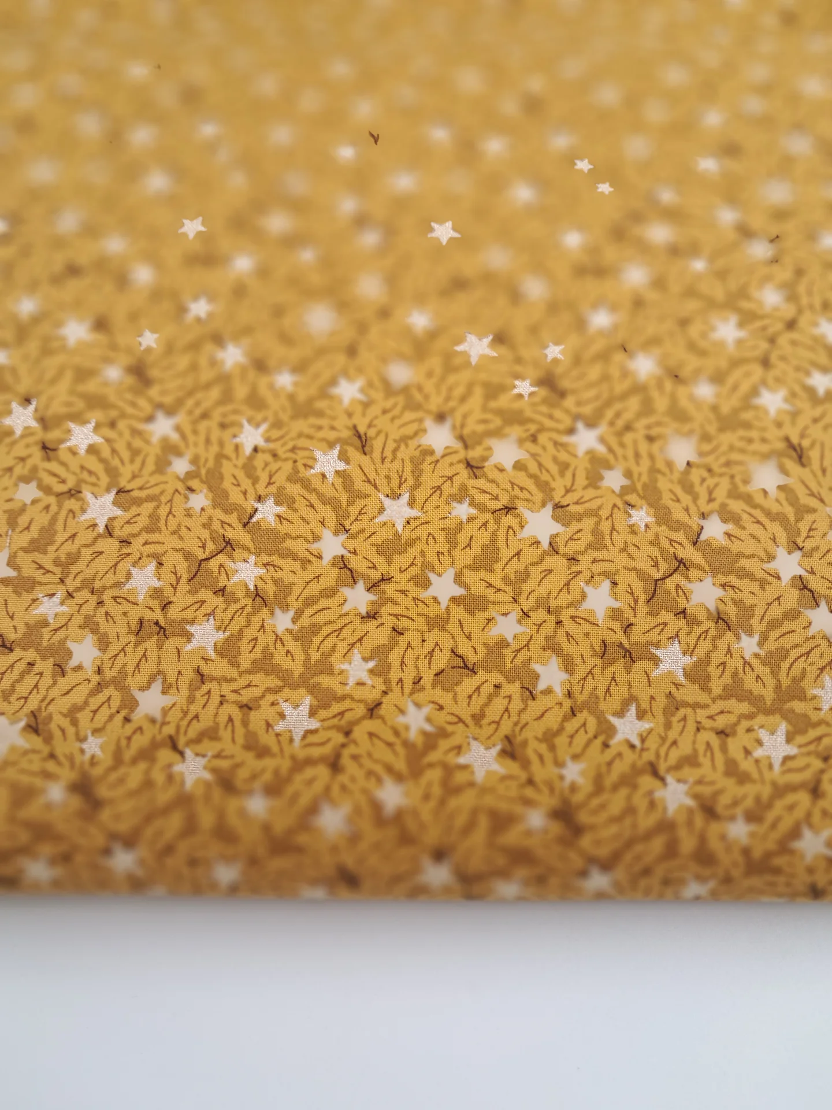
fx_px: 865
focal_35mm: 27
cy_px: 555
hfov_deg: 51.4
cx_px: 416
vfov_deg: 65.3
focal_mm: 4
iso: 50
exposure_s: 1/50
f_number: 1.8
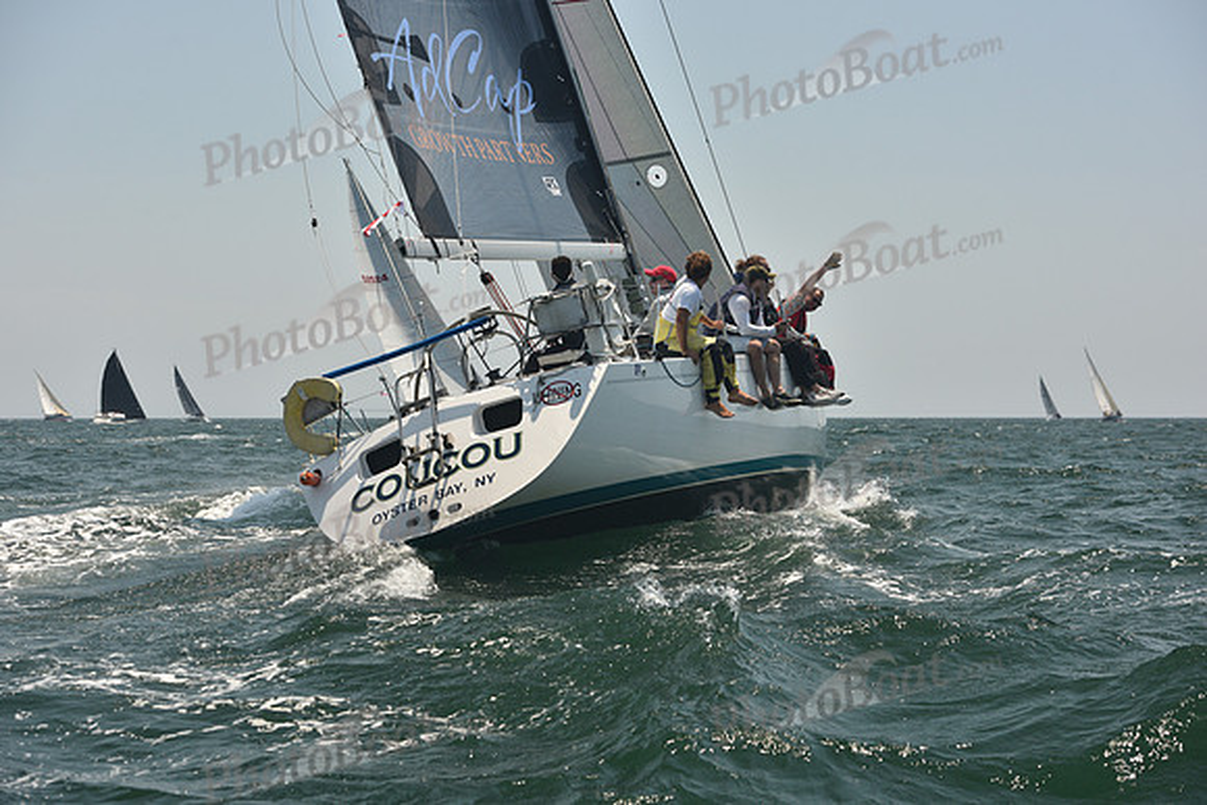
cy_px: 402
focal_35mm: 70
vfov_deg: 19.5
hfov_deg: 28.8
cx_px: 604
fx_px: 2347
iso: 250
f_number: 6.3
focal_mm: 70
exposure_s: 1/640
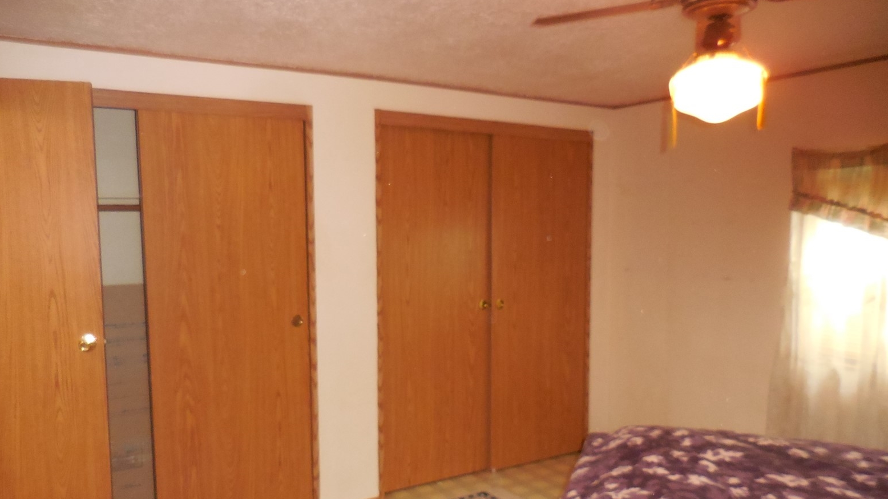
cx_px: 440
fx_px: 659
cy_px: 291
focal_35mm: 28
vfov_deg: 41.4
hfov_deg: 67.9
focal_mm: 4.5
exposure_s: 1/25
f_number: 3.3
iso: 640
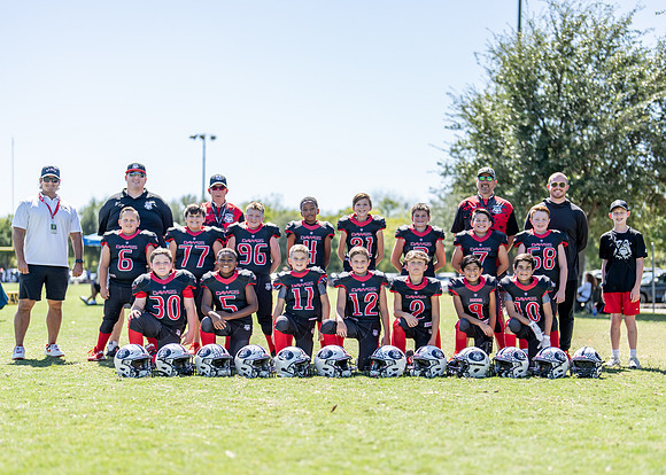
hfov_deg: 31.7
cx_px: 357
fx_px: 1171
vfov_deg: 22.9
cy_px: 276
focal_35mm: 62
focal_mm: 50
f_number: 1.2
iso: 100
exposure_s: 1/4000
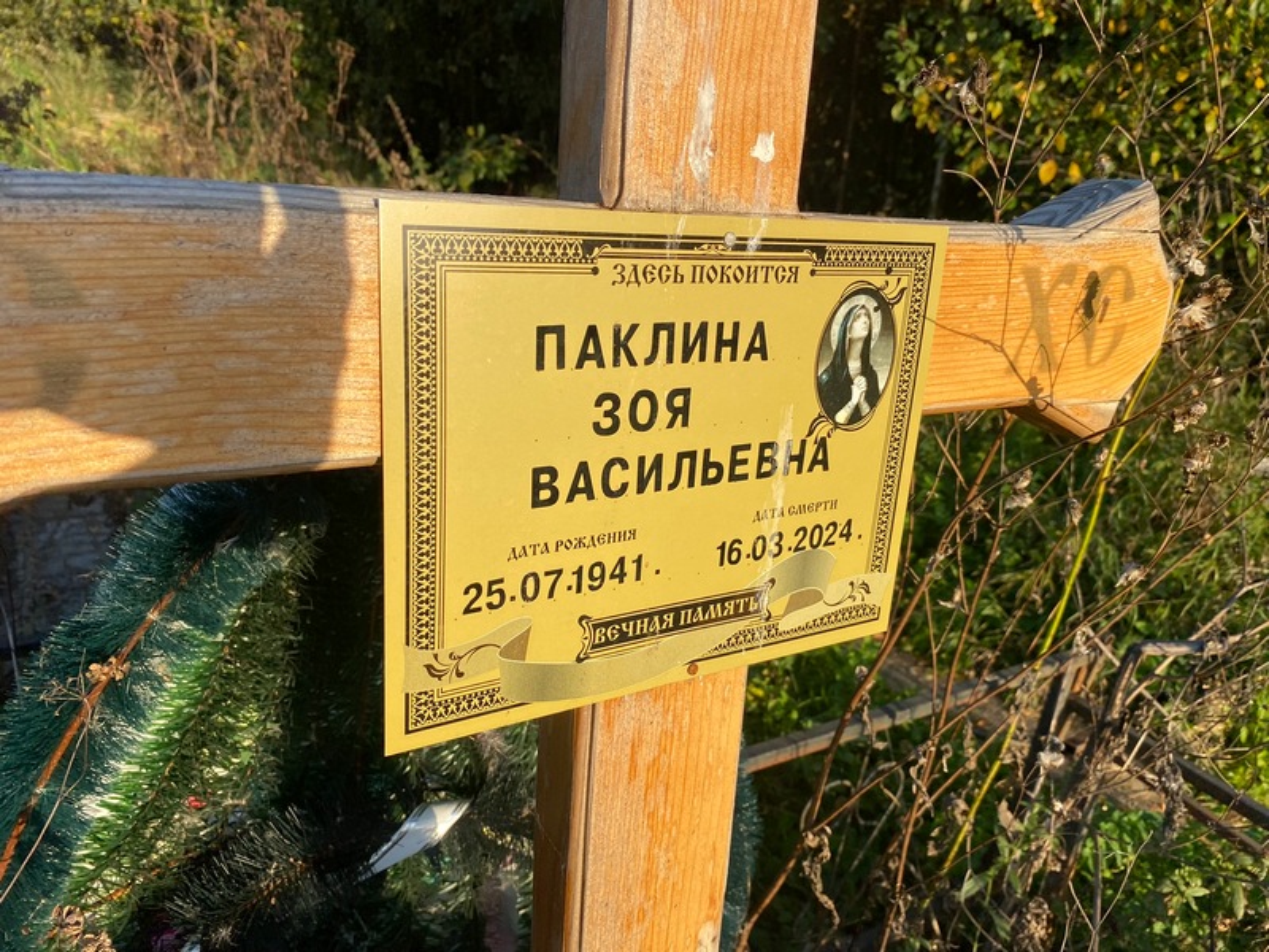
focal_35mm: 26
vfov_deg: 53.1
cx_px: 634
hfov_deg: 67.3
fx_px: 953
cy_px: 476
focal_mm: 4.25
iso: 32
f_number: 1.8
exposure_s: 1/1701
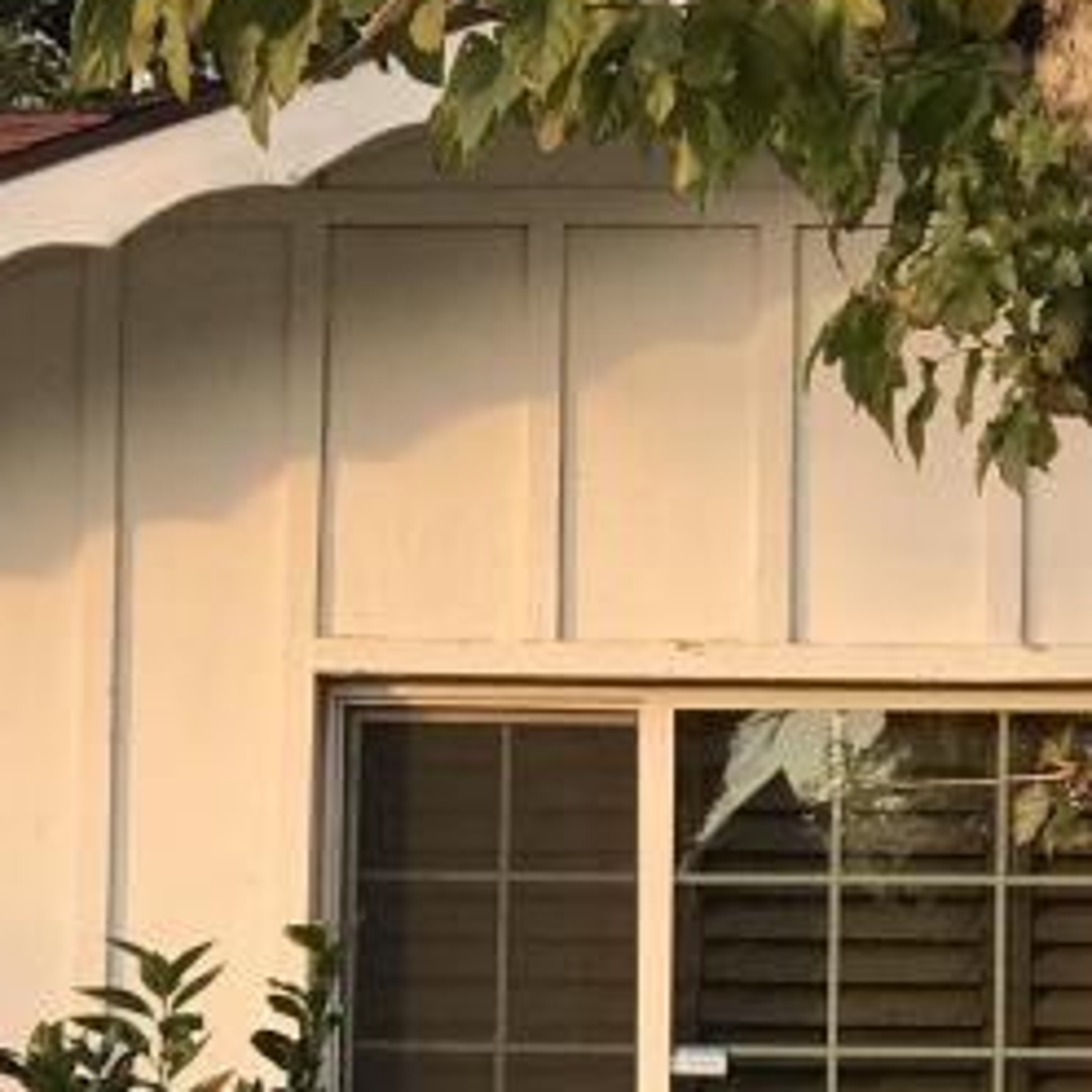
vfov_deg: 8.4
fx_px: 7424
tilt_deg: +3.3
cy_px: 850
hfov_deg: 8.4
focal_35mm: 208
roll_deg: -1.0
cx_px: 564
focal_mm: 6.6
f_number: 2.8
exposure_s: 1/120
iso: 32
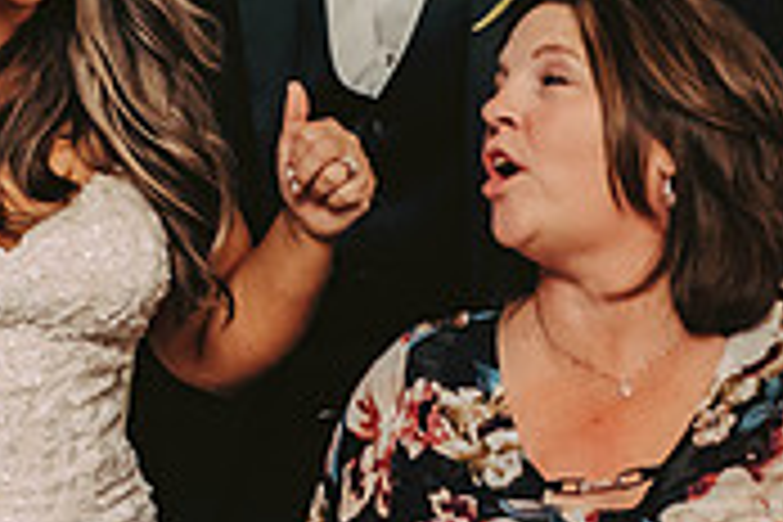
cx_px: 86
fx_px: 4502
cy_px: 218
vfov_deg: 6.6
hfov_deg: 9.9
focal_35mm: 207
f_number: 3.2
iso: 2000
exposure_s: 1/200
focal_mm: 62
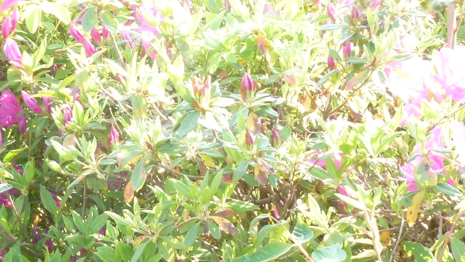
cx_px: 110
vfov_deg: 13.0
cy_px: 190
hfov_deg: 22.7
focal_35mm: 93
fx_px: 1146
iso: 160
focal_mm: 7.4
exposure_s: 1/80
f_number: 3.9
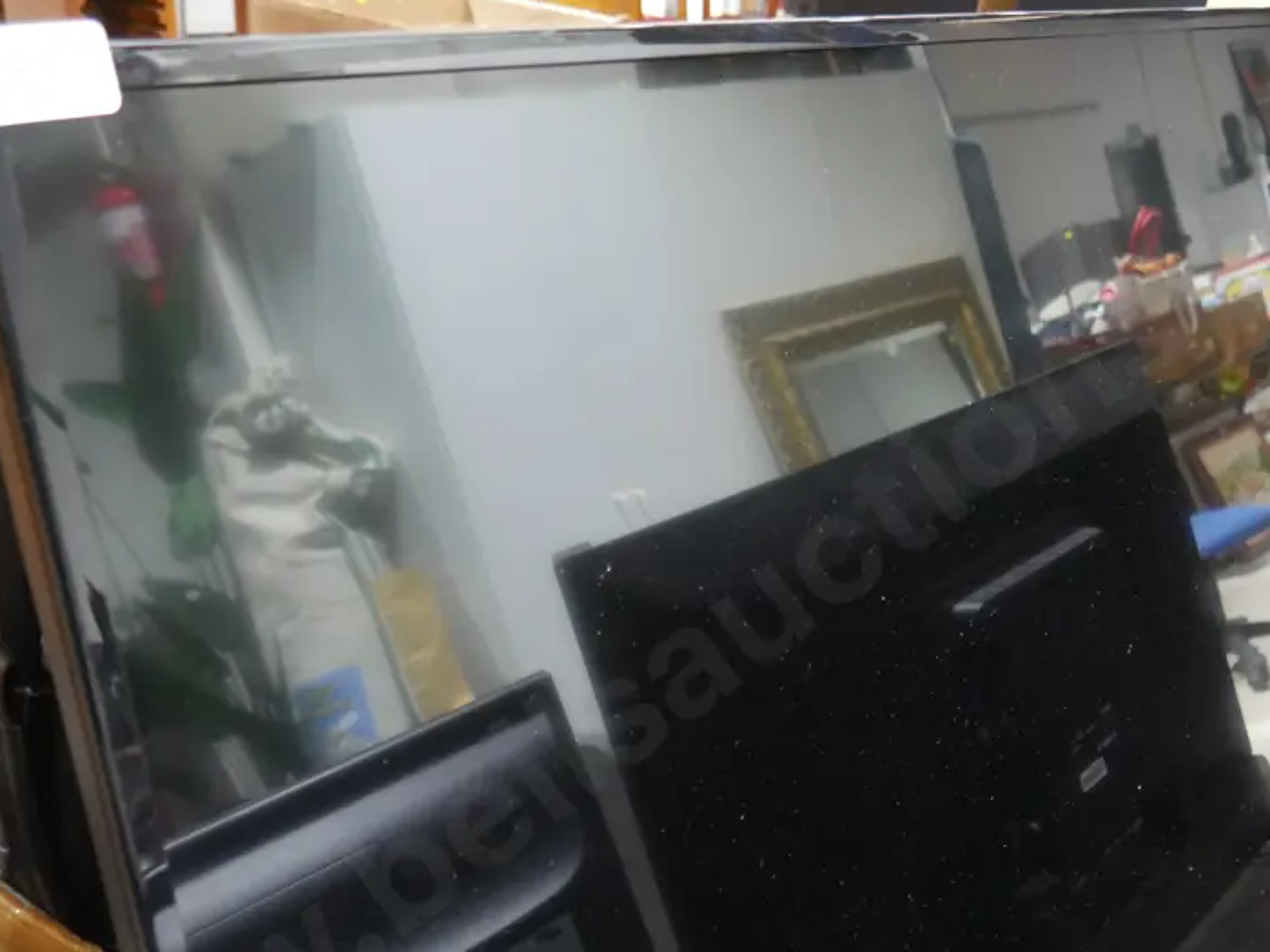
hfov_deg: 45.5
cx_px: 777
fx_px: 1504
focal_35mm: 41
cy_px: 605
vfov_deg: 34.9
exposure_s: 1/60
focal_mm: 14
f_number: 3.5
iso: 2500
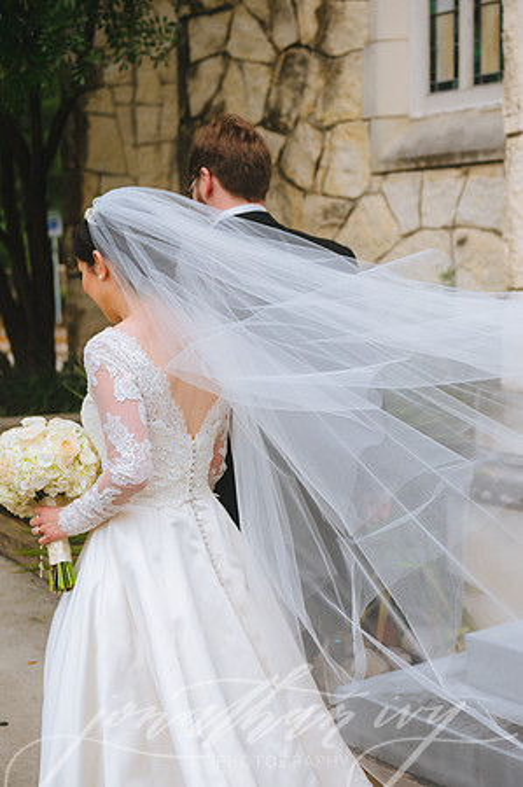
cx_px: 262
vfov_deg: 34.5
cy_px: 394
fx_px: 1267
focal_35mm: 58
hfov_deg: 23.3
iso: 250
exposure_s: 1/1600
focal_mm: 58
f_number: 4
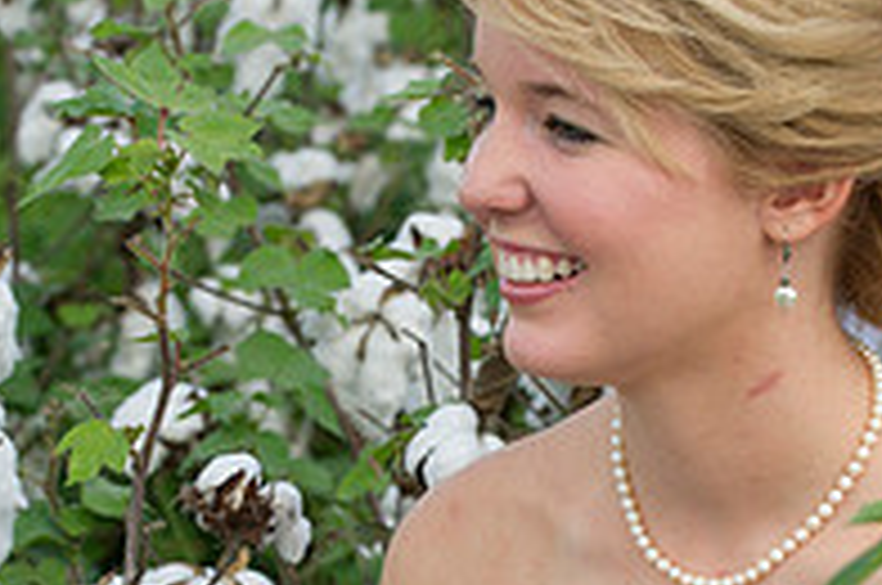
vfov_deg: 4.9
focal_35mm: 281
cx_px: 310
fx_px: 6873
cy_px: 418
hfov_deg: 7.3
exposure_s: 1/200
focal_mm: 95
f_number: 6.3
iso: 160
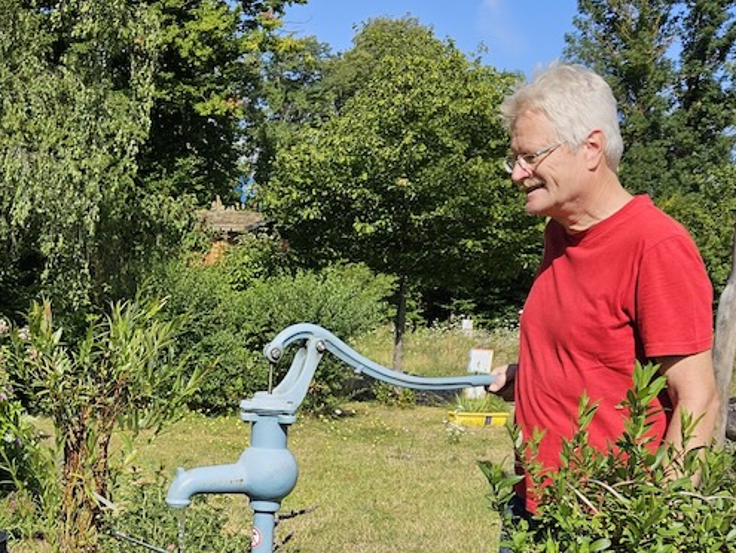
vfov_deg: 35.3
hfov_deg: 45.1
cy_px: 464
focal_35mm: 39
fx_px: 830
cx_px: 131
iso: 25
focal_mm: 5.4
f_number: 1.8
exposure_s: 1/3945
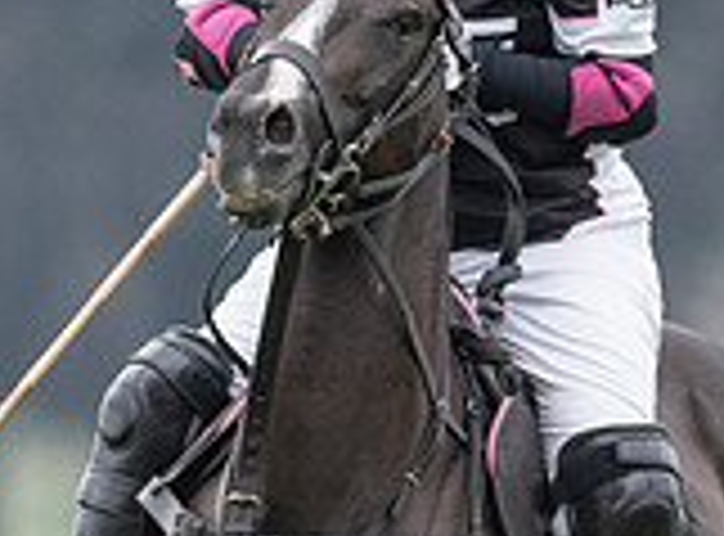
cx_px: 1357
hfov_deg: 1.0
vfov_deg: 0.8
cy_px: 469
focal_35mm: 1953
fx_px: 40635
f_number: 2.8
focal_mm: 300
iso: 640
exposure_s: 1/5000
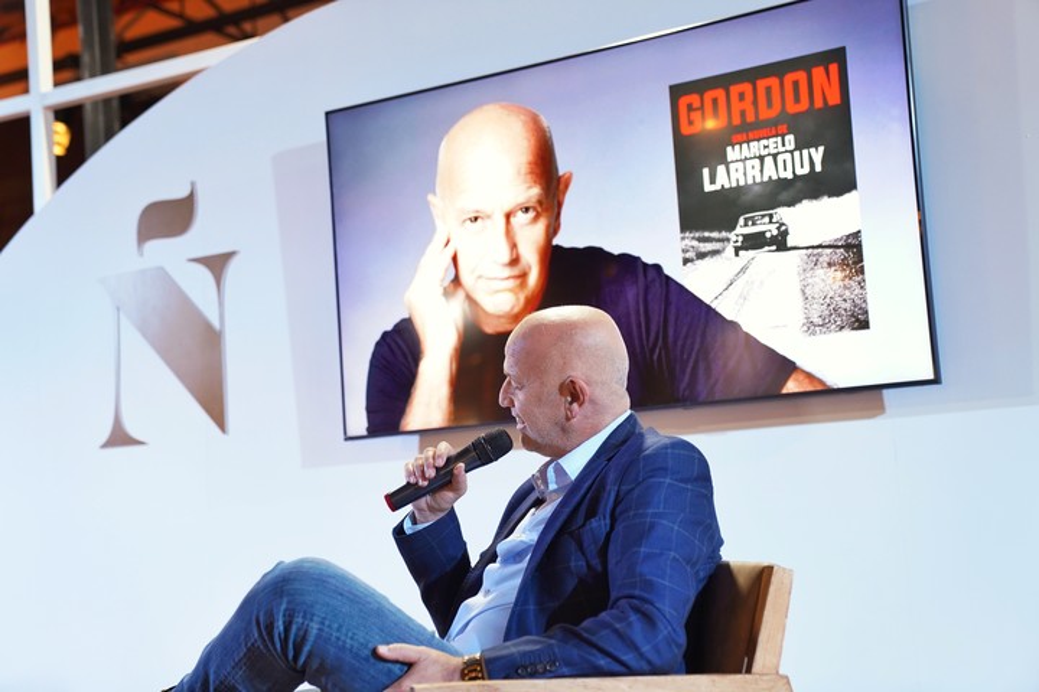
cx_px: 520
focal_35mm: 53
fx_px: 1530
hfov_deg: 37.5
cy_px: 346
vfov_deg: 25.5
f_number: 2.8
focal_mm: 53
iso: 2000
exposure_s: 1/100
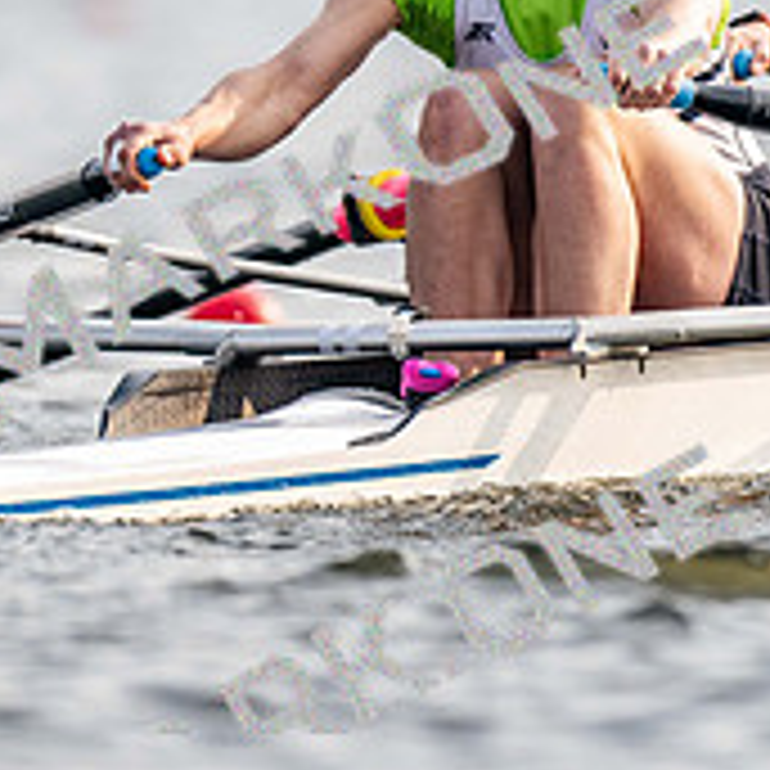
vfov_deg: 1.0
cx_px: 572
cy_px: -38
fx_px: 43462
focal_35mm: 1727
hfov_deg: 1.0
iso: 360
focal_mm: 600
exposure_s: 1/2500
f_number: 4
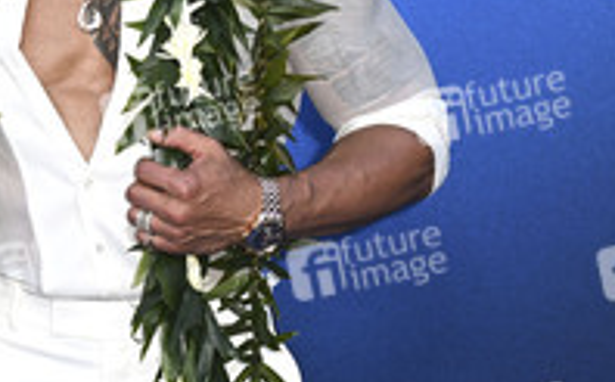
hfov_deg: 20.5
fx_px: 1673
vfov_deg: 12.9
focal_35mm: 100
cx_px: 98
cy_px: 31
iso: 1000
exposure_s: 1/250
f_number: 6.3
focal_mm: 43
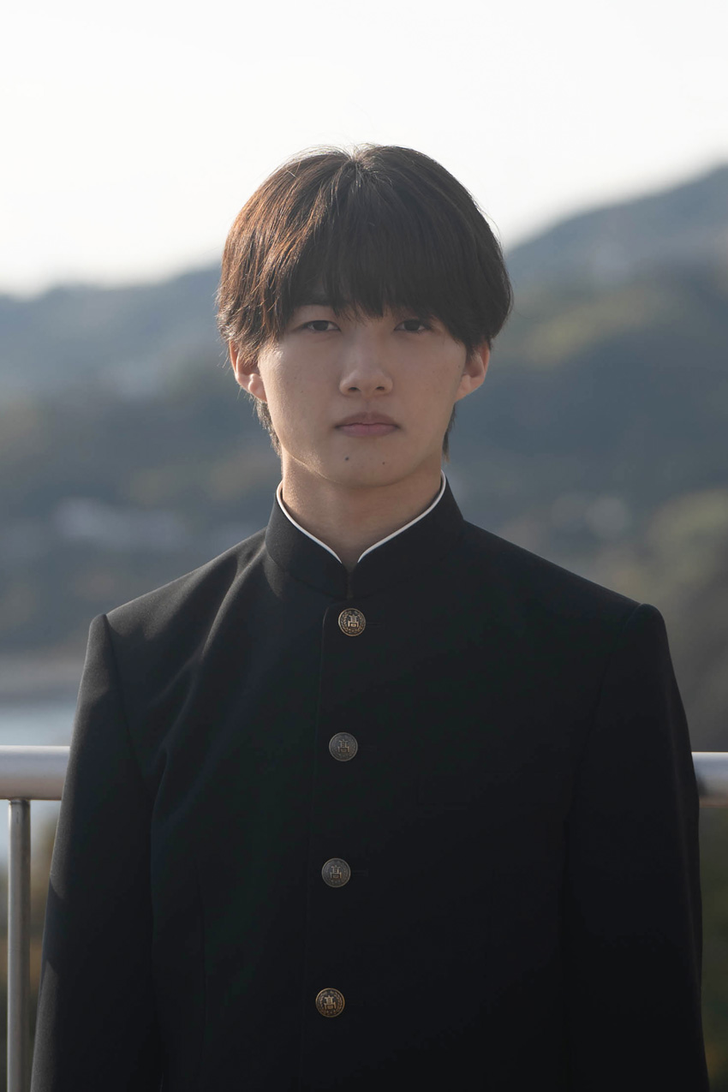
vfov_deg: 22.6
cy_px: 546
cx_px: 364
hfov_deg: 15.2
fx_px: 2730
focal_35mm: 90
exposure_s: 1/2000
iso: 125
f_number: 2.8
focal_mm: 90
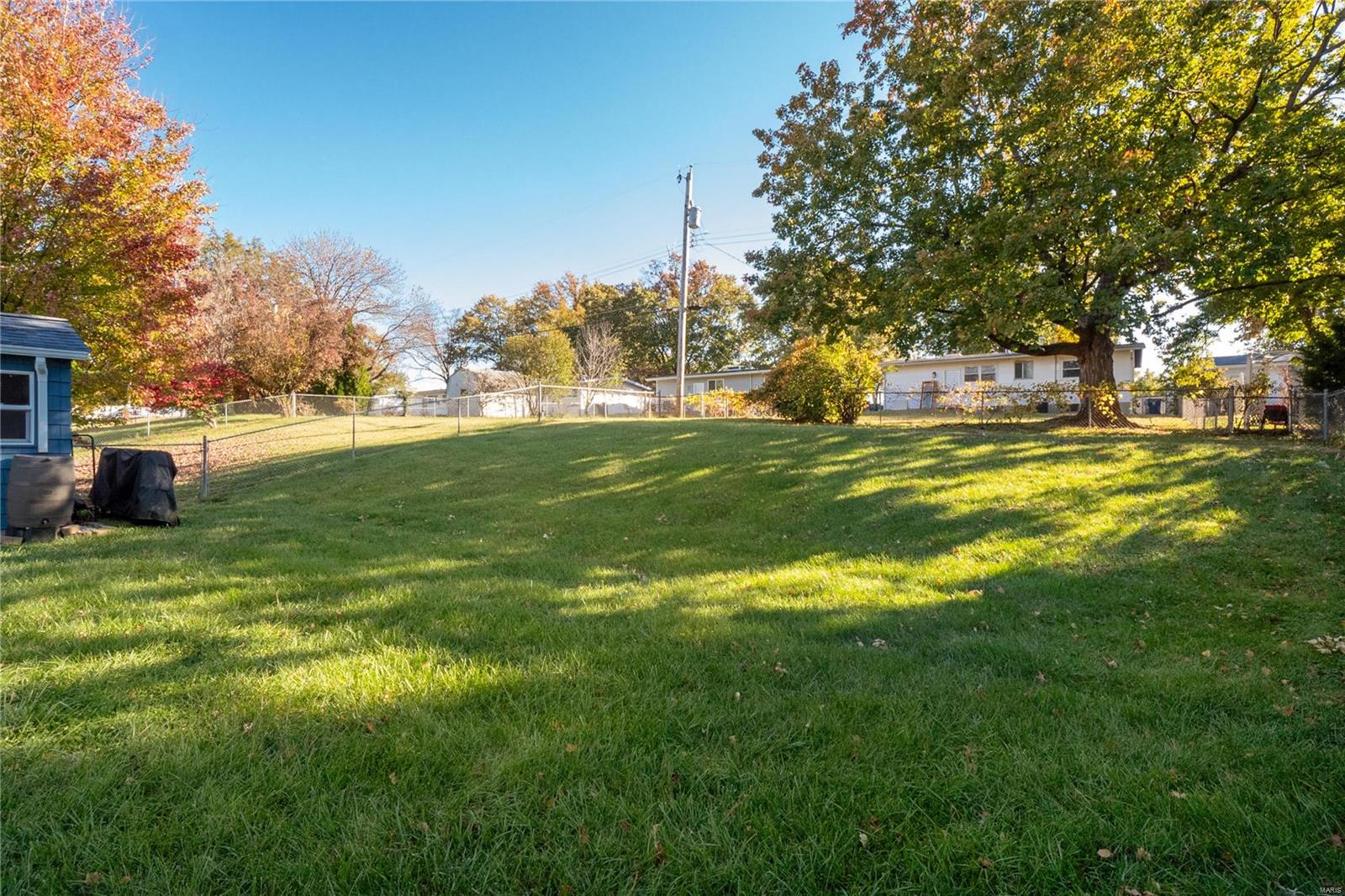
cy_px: 448
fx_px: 598
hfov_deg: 96.7
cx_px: 672
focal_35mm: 16
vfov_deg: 73.7
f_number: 8
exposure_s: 1/160
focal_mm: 8
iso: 400
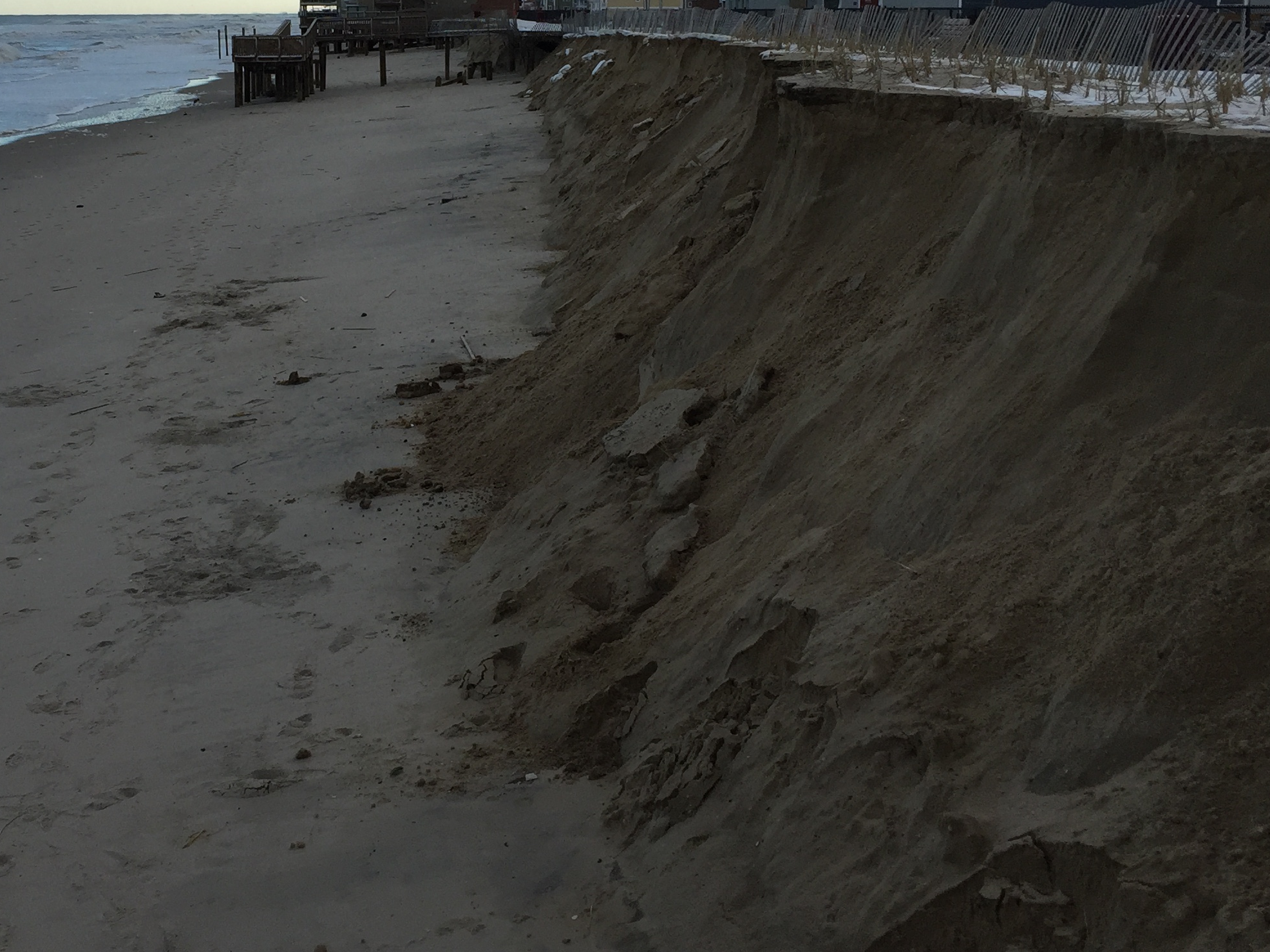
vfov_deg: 29.7
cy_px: 226
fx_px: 1761
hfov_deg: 39.1
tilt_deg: -6.9
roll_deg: +1.7
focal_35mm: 48
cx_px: 393
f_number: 2.2
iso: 32
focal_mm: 4.15
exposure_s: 1/1721
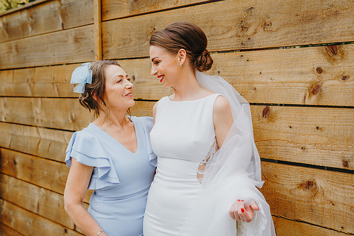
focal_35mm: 36
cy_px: 114
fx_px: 356
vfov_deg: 36.7
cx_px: 171
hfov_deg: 52.8
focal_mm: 35
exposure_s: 1/640
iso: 100
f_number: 2.8
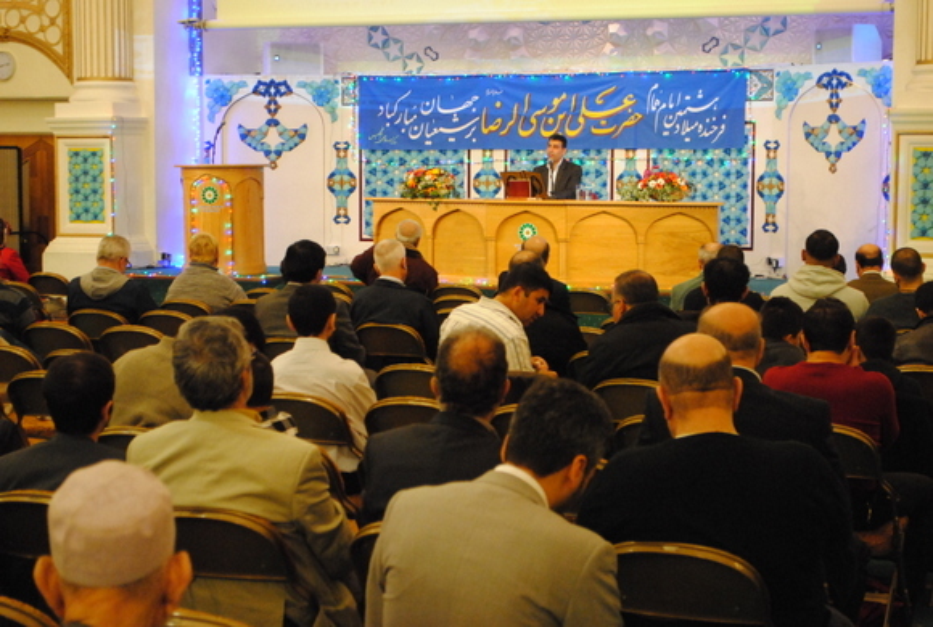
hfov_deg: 29.2
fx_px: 1793
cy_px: 314
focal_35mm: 69
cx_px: 466
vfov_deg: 19.8
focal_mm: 46
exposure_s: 1/15
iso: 1600
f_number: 5.3
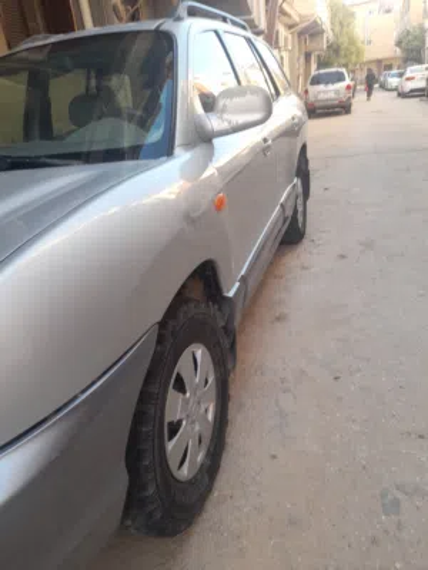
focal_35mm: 25
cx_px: 214
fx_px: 412
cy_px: 285
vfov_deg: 69.4
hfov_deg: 54.9
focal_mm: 4.6
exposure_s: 1/50
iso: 20
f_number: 2
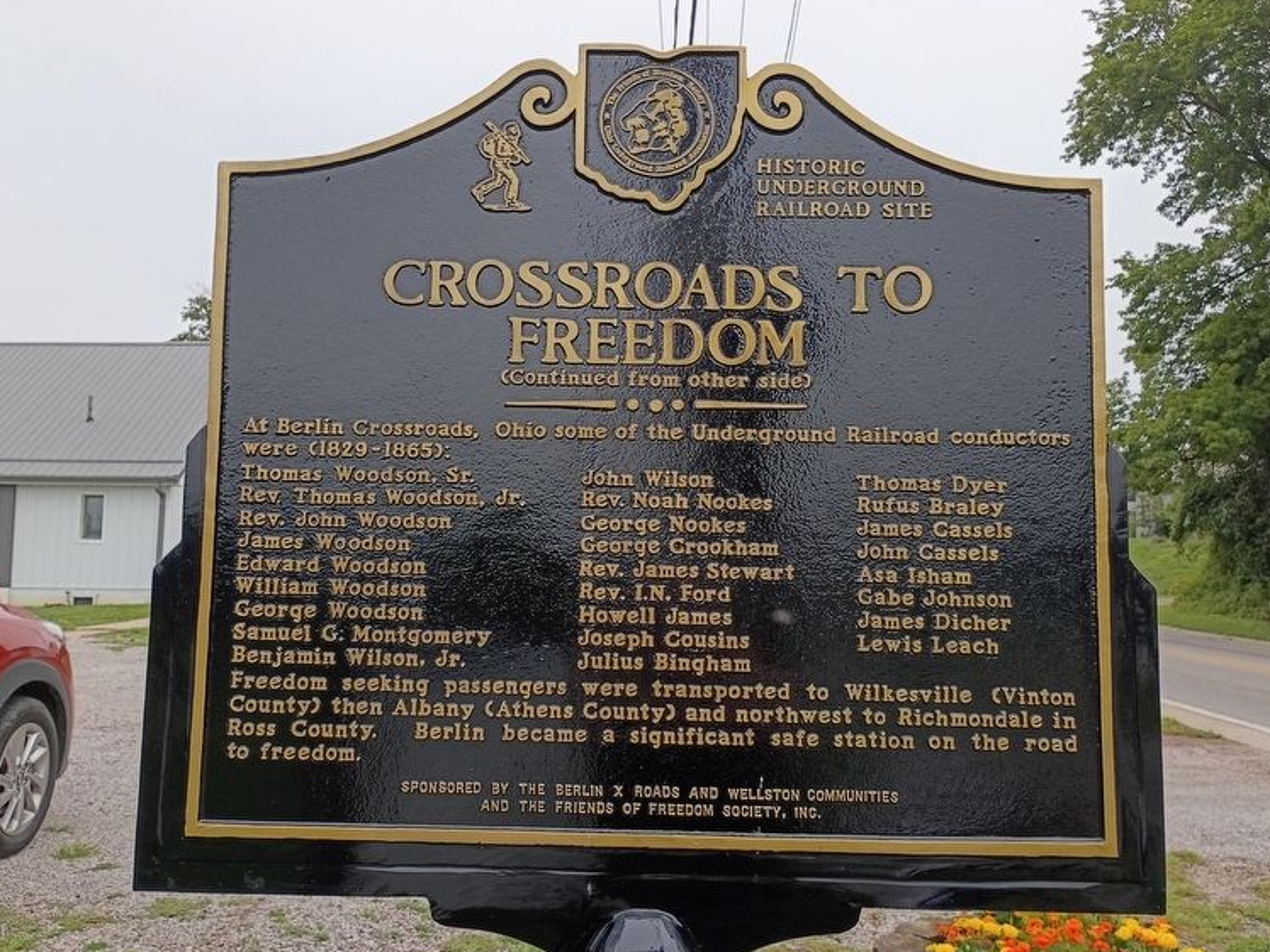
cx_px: 638
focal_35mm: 31
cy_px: 504
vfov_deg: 45.4
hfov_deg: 58.4
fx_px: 1137
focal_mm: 4.27
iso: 100
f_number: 1.8
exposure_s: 1/506
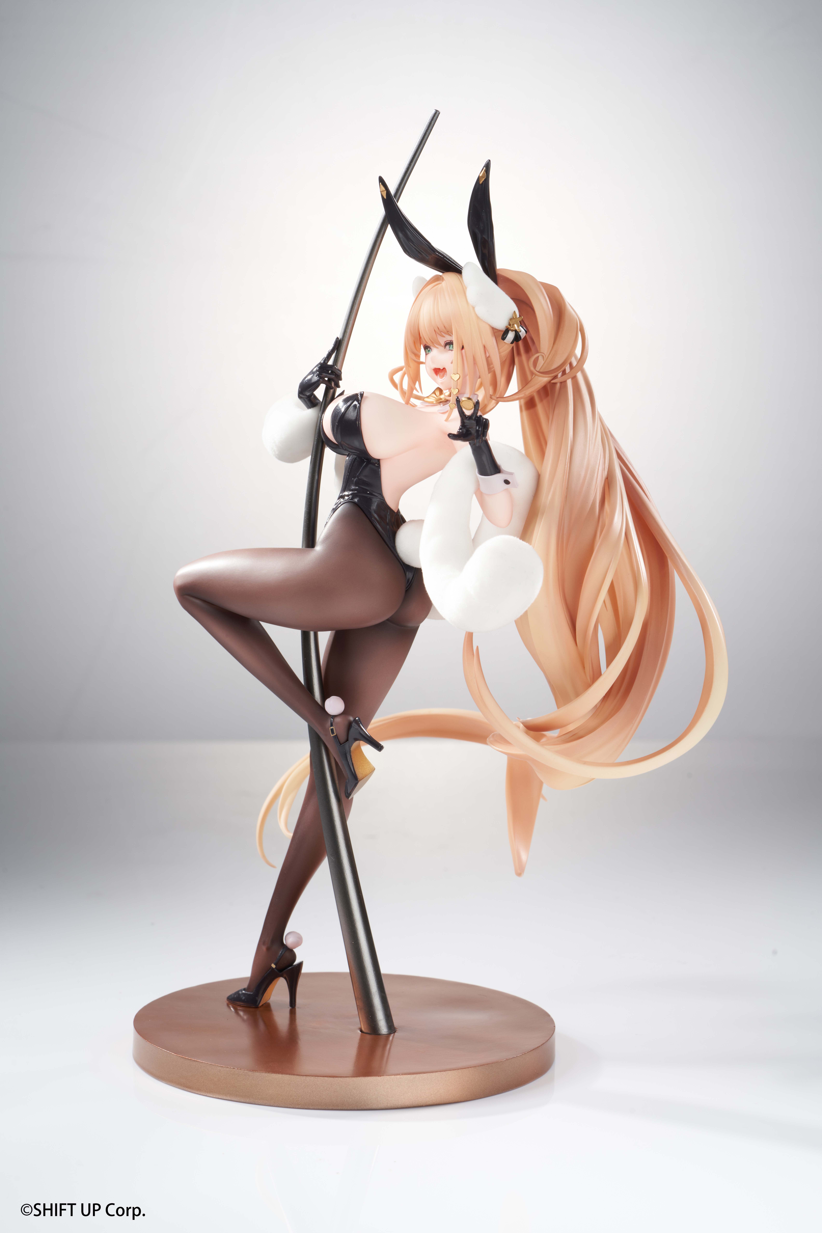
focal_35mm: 90
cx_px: 411
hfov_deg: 15.2
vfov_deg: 22.6
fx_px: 3082
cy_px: 616
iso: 100
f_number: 16
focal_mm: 90
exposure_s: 1/13
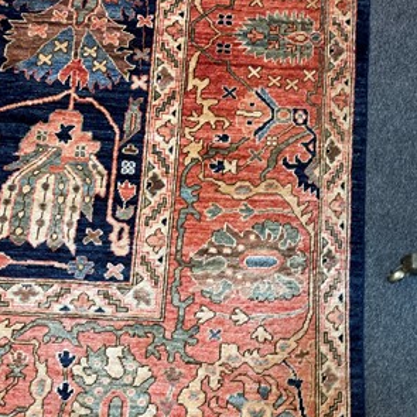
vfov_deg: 52.9
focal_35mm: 30
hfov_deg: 54.0
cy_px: 281
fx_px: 409
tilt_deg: -85.0
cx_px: 211
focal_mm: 5.1
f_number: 1.6
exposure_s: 1/50
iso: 125
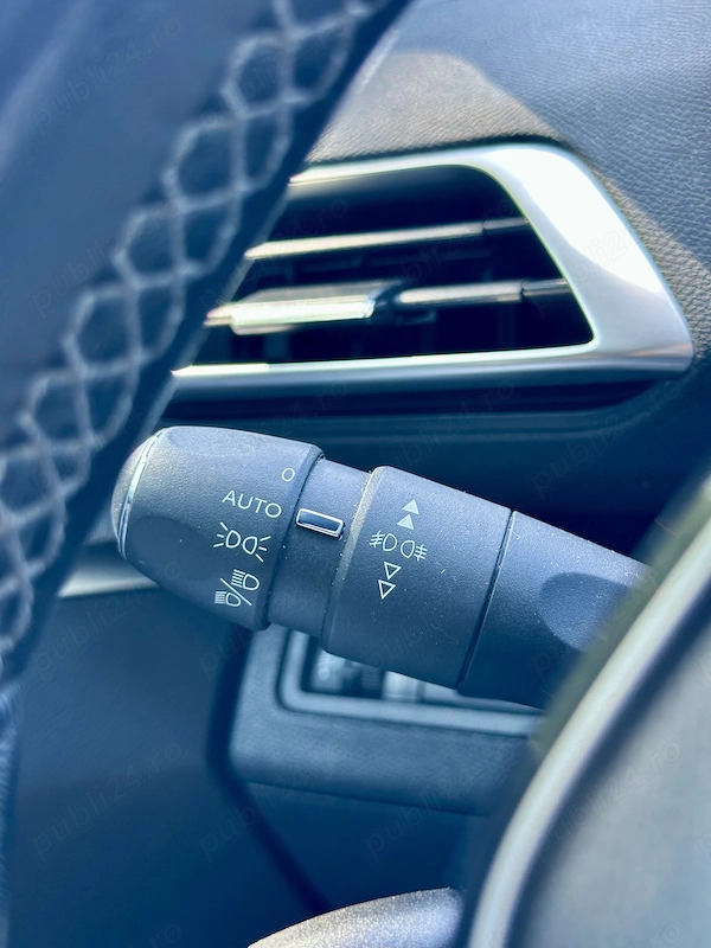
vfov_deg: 39.7
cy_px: 474
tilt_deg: -9.3
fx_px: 1315
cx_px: 356
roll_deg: +2.3
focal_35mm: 48
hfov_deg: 30.3
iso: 100
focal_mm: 6.86
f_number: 1.78
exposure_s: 1/60
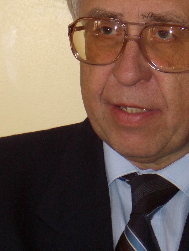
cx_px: 132
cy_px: 66
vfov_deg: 10.3
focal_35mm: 192
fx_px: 1398
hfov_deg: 7.7
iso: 100
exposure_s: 1/60
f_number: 4.8
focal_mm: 17.4
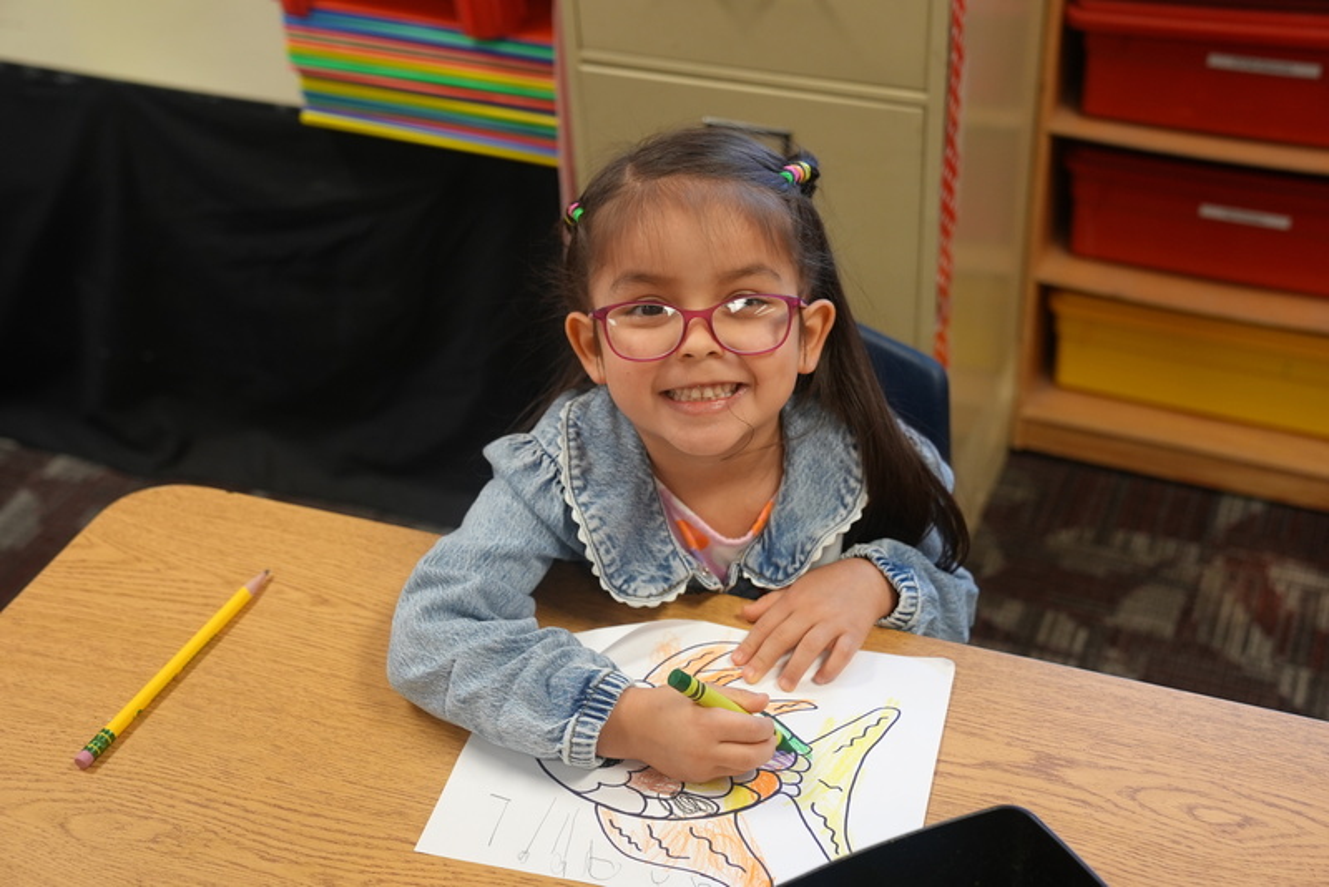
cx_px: 664
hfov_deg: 39.6
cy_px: 444
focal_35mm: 50
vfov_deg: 27.0
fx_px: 1846
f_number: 4
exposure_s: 1/160
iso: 1600
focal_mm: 50
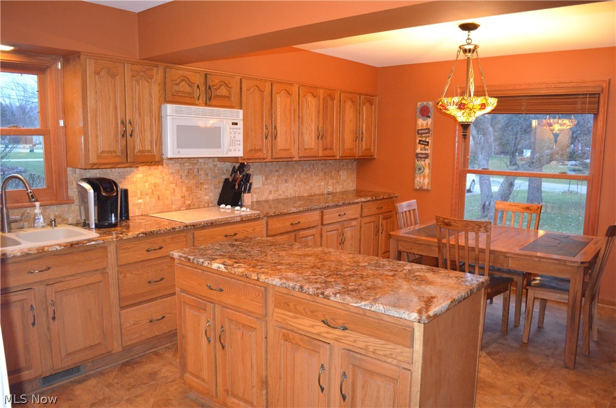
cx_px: 308
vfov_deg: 47.7
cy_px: 204
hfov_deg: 67.5
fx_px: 461
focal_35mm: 27
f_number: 3.5
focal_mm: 18
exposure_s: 1/30
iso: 2800
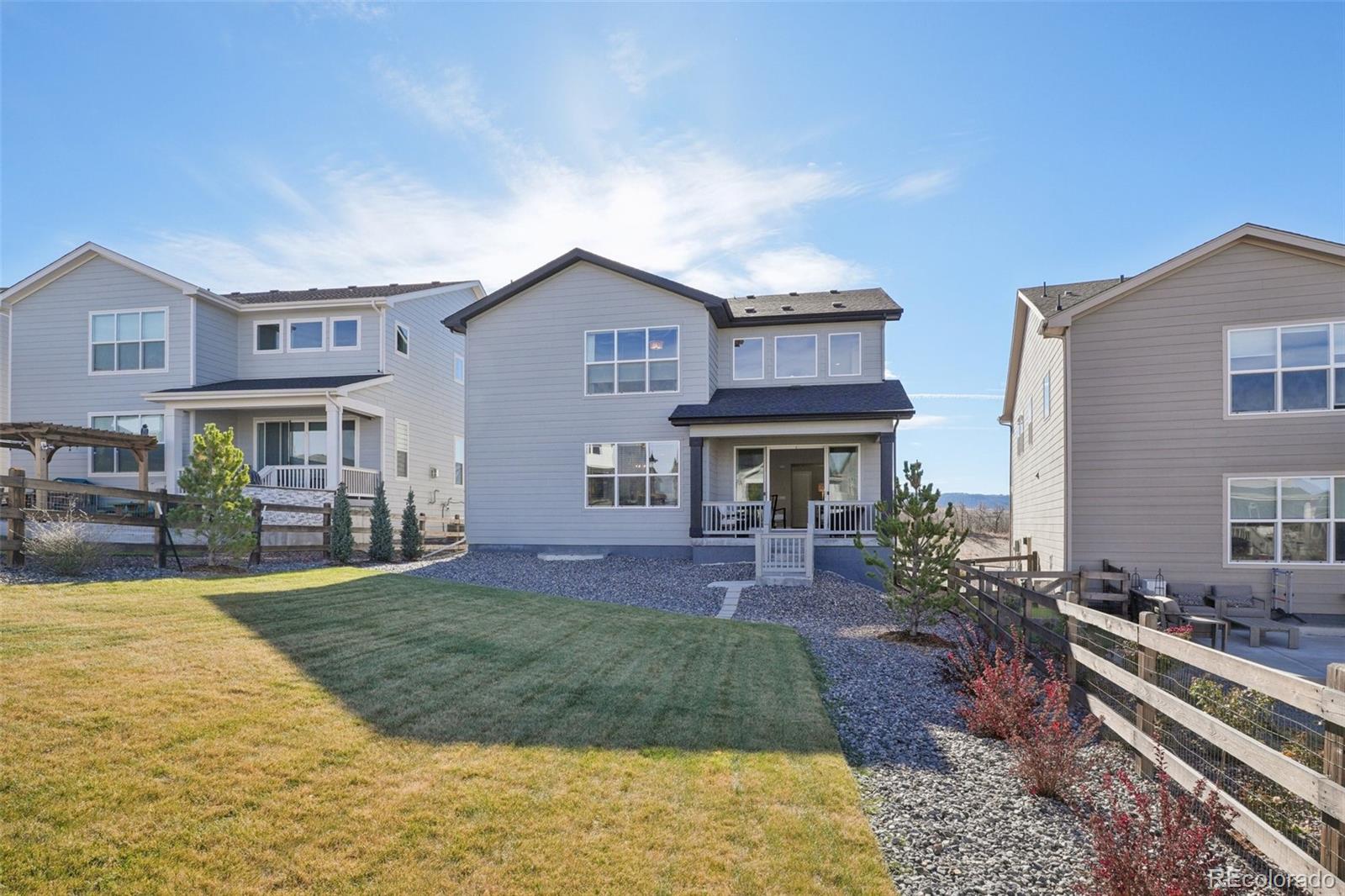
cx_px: 672
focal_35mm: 16
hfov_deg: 95.0
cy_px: 448
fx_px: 616
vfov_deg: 72.0
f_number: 8
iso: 100
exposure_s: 1/250
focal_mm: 11
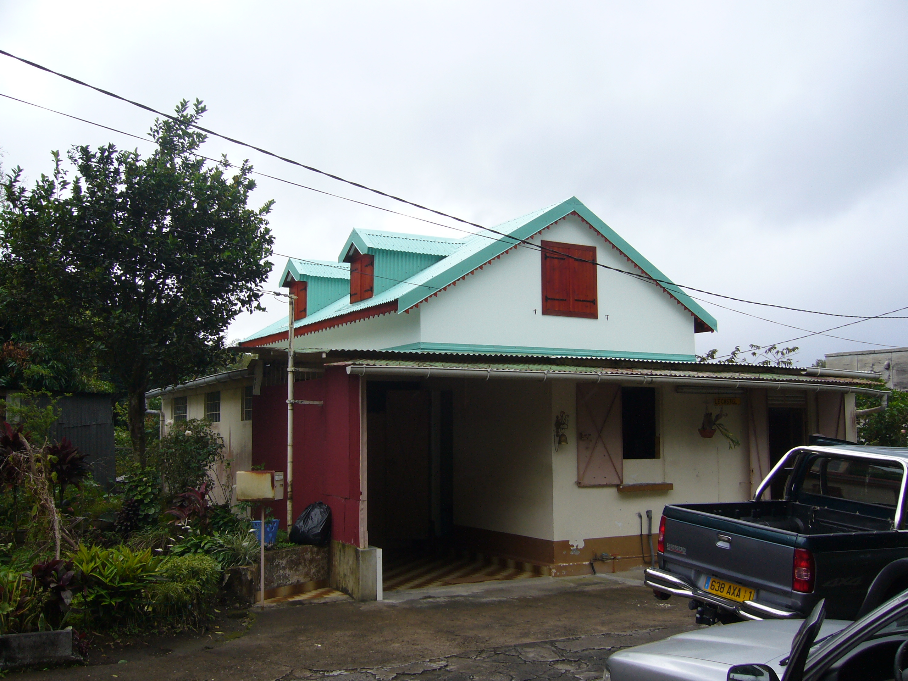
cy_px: 340
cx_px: 454
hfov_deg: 52.6
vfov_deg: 40.7
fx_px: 918
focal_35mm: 35
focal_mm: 5.8
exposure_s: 1/200
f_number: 5.6
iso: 80
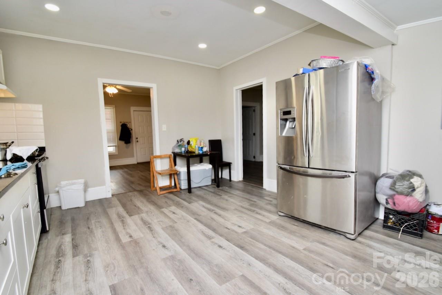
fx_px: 184
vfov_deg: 77.4
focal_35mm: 15
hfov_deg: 100.4
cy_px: 148
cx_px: 221
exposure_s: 1/60
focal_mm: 10
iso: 400
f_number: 7.1
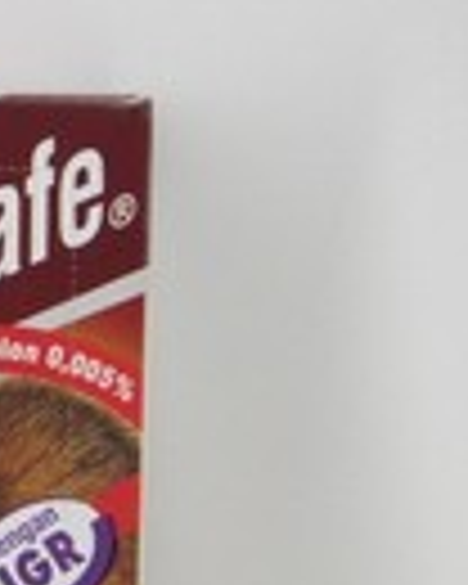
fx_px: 2649
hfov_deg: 9.9
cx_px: -180
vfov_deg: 12.5
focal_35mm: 153
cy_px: 500
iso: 200
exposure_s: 1/40
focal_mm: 9.13
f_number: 4
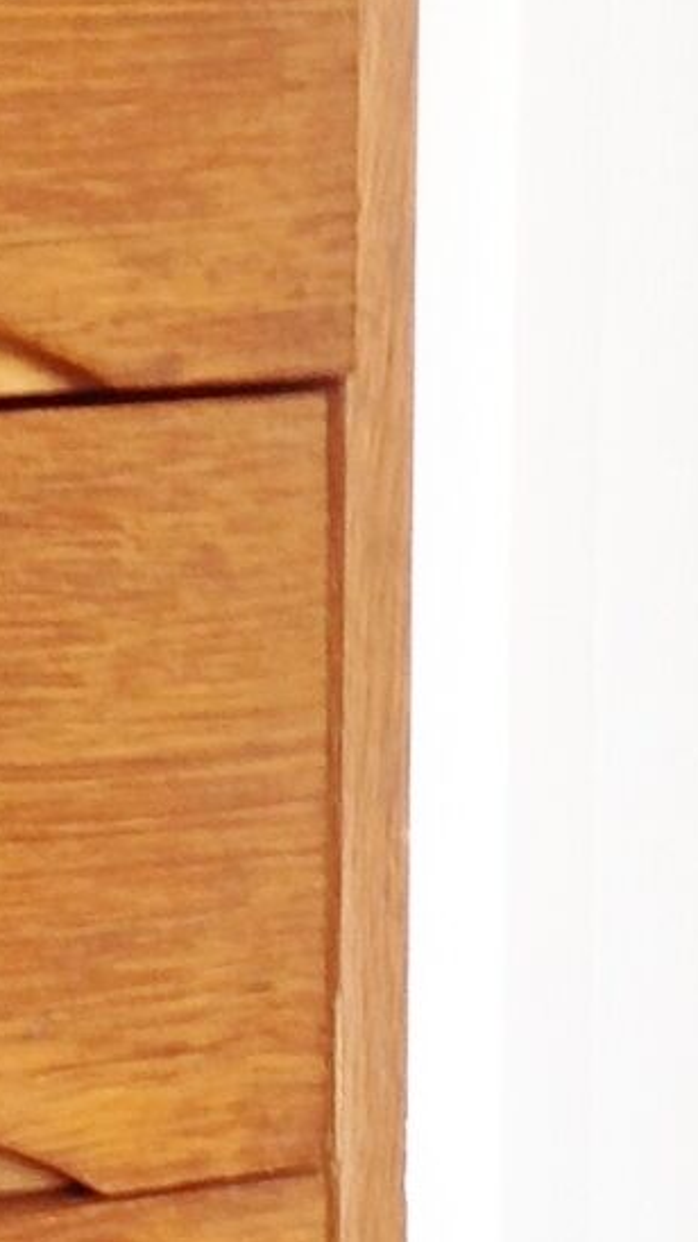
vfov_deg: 15.2
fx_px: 4576
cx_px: -605
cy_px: 1201
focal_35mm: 139
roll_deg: +3.2
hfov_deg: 8.4
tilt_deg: -11.5
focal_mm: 4.28
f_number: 2.4
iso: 50
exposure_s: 1/15
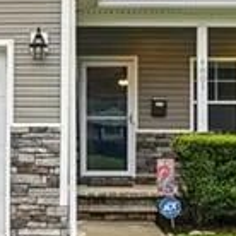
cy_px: 142
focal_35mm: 85
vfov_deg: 20.3
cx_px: 60
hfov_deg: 20.2
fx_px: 657
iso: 250
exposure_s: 1/25
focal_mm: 9
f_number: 8
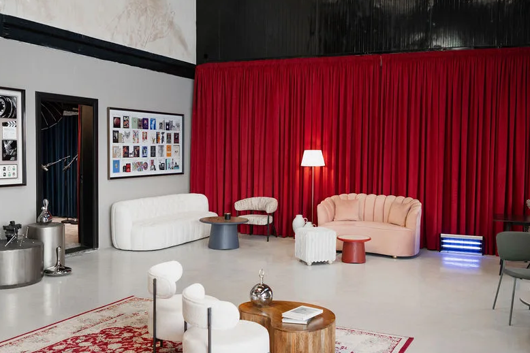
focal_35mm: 37
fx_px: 545
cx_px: 294
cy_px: 173
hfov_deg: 51.8
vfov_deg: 36.0
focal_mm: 26
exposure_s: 1/200
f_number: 2.8
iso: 1250
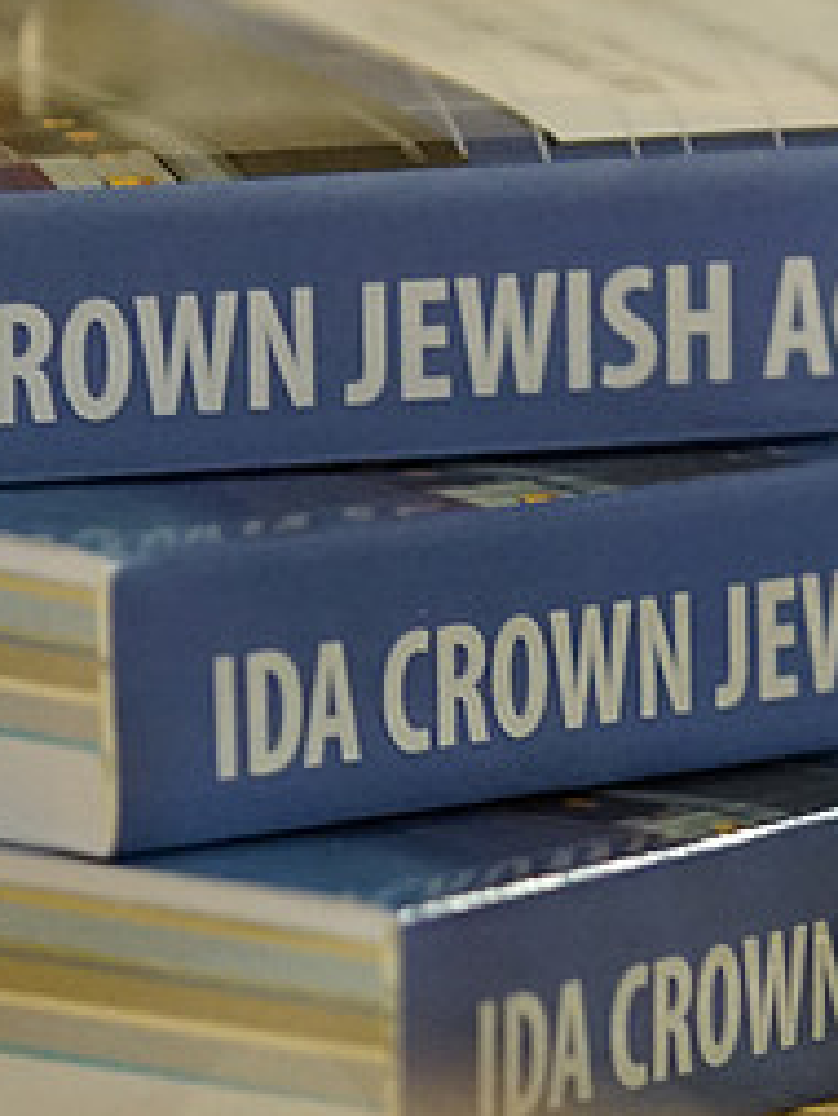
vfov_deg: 4.1
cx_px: 512
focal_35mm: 478
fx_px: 15416
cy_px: 668
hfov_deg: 3.1
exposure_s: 1/60
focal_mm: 145
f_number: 2.8
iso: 3200
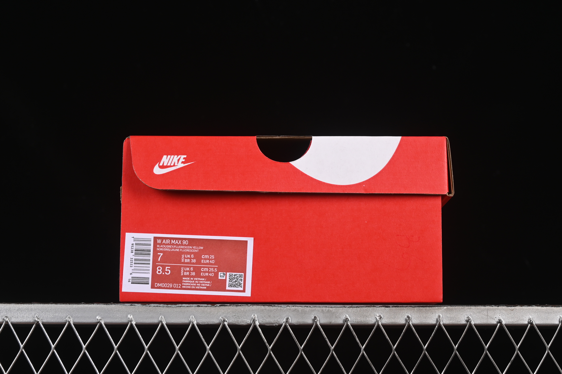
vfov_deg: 18.2
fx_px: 1171
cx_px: 281
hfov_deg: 27.0
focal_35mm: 75
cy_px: 187
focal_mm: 50
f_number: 8
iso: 160
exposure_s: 1/80
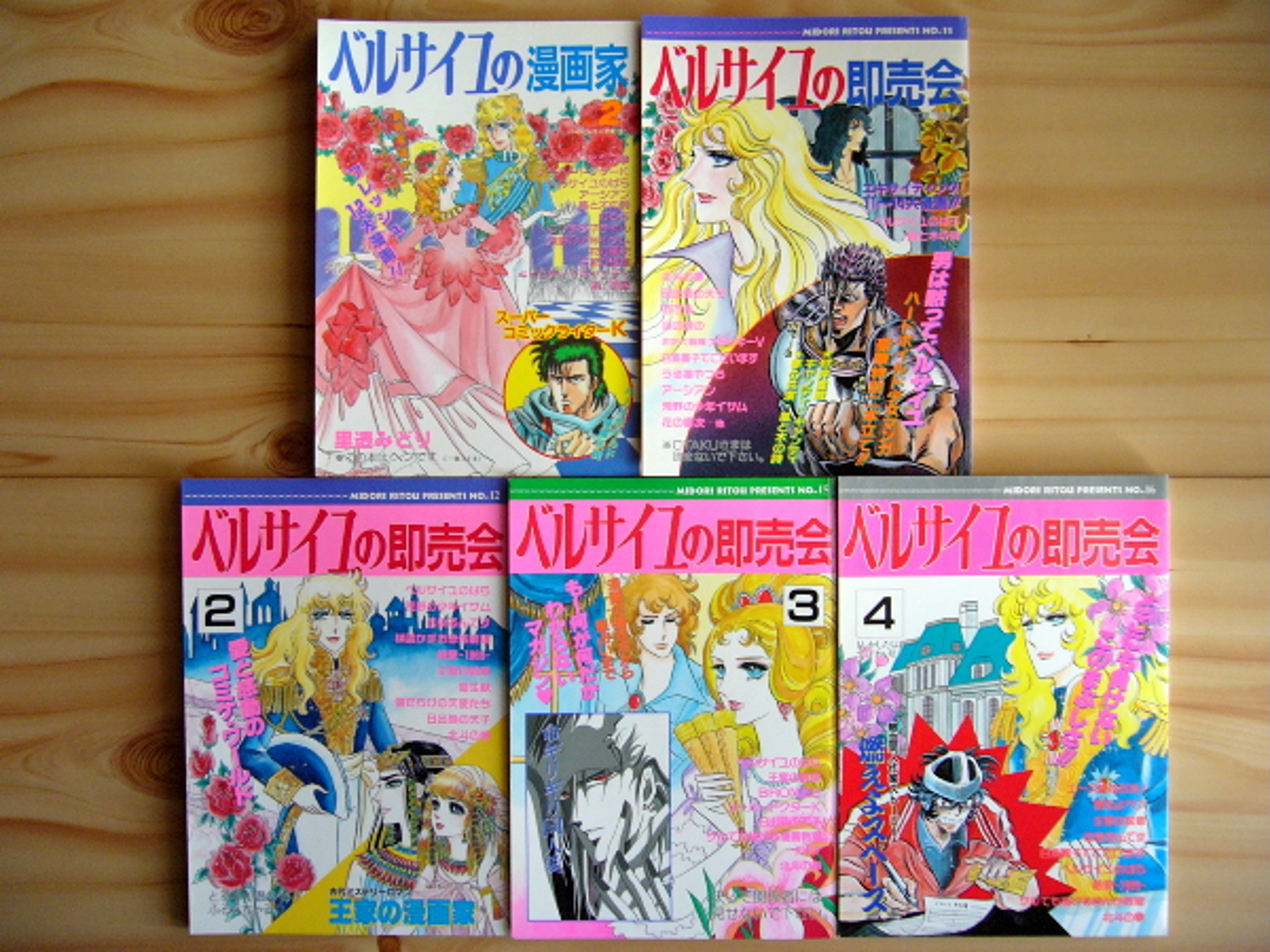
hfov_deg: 52.6
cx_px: 635
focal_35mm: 35
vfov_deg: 40.7
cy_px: 476
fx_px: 1284
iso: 200
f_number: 2.8
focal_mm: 5.8
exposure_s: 1/13
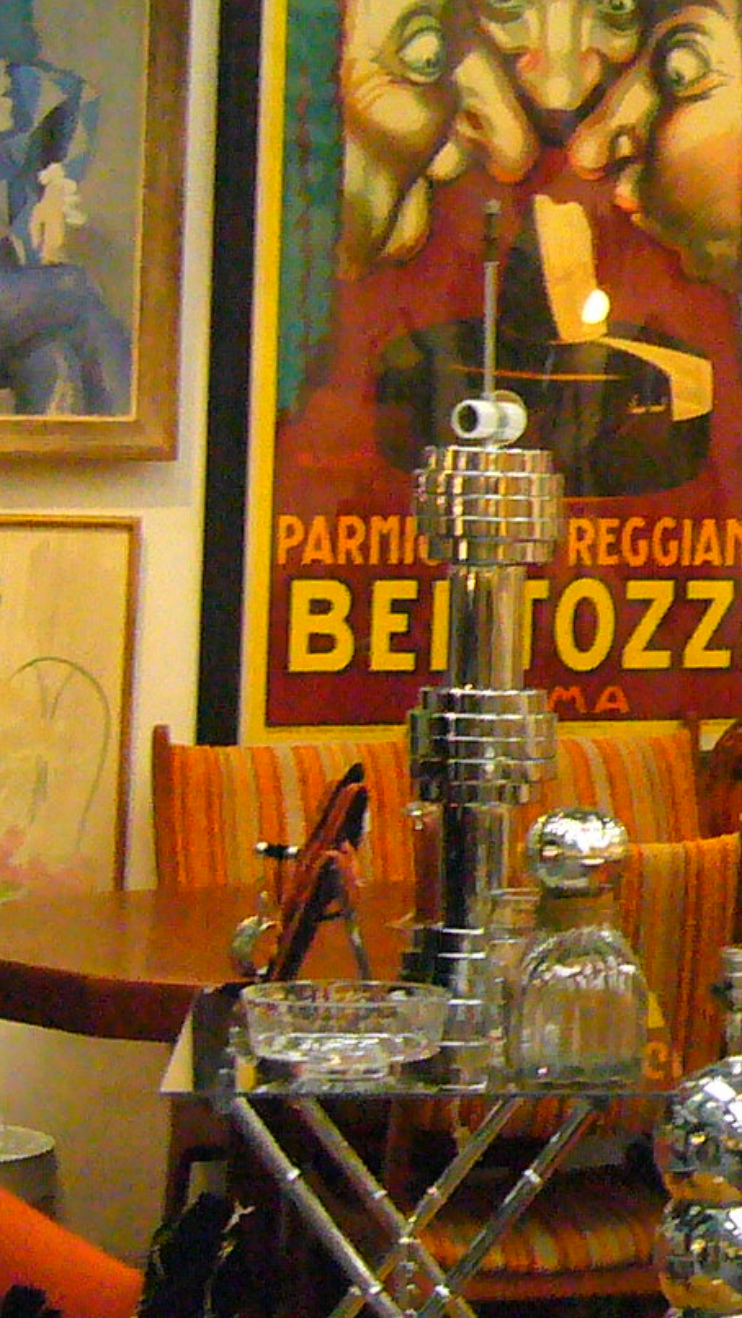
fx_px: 4652
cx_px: 1306
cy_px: 467
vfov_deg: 16.1
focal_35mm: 133
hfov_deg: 8.8
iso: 400
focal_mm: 5.8
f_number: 2.8
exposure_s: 1/80
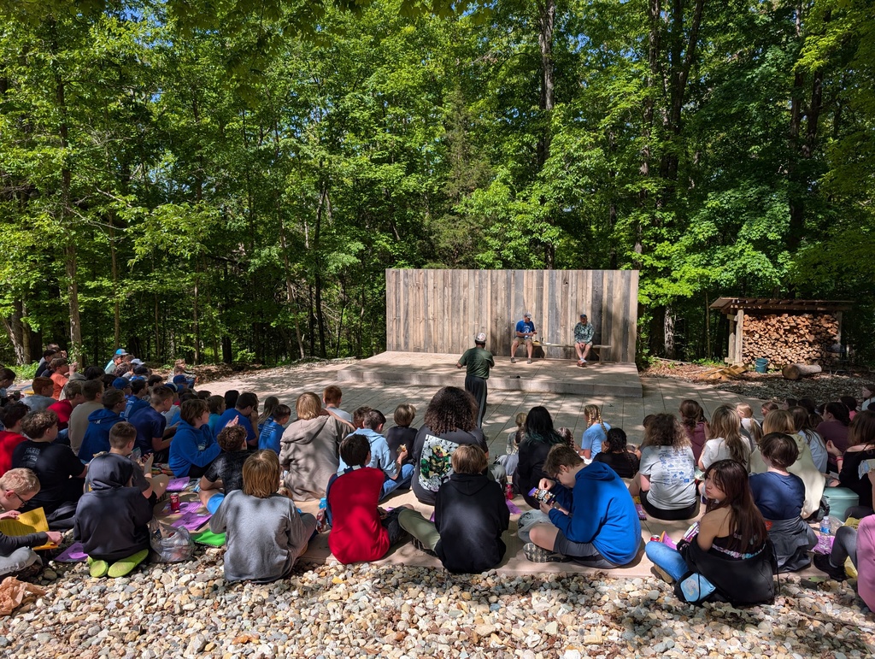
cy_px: 330
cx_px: 438
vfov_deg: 56.9
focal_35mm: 24
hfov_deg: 71.5
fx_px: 608
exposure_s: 1/742
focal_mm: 6.9
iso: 20
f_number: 1.68
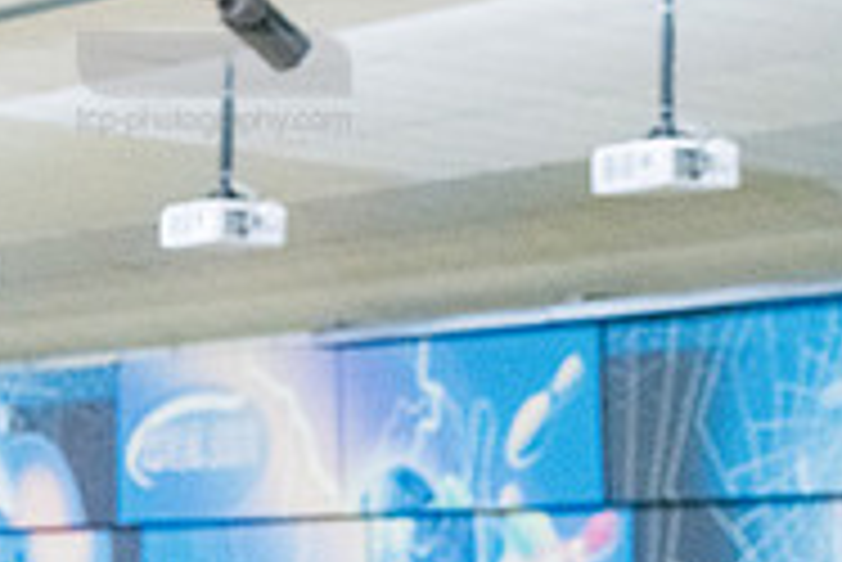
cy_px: 596
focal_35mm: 248
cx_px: -423
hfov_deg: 8.1
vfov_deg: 5.5
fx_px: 5805
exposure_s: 1/1000
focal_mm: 80
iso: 10000
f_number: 4
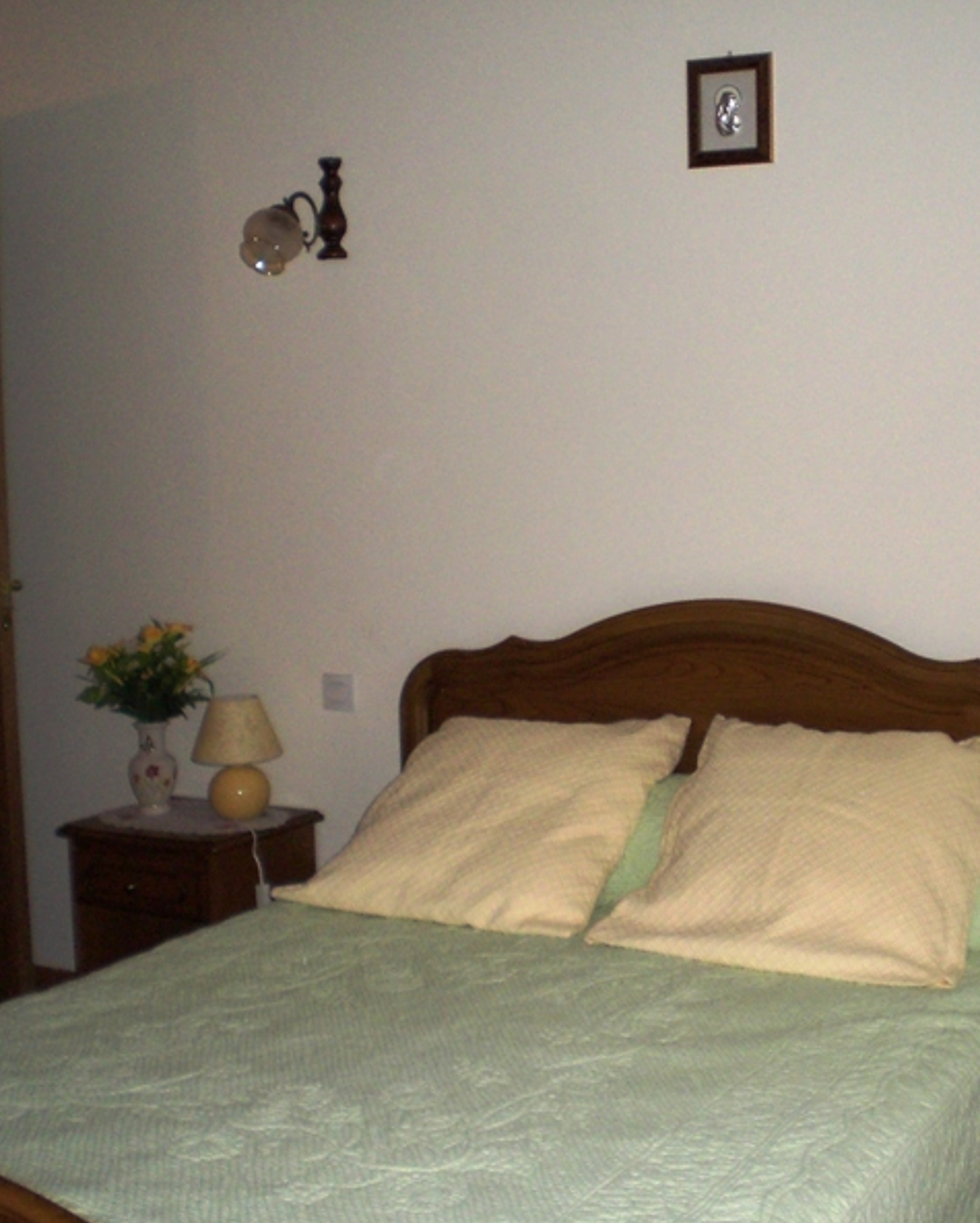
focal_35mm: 50
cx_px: 683
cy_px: 606
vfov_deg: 37.3
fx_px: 1811
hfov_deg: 30.0
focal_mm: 6.3
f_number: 3.1
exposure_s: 1/60
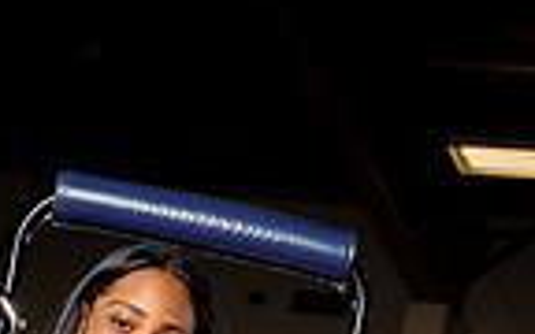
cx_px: 33
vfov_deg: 9.7
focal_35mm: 121
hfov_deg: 17.0
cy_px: 783
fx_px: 1764
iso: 400
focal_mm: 38
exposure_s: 1/250
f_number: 8
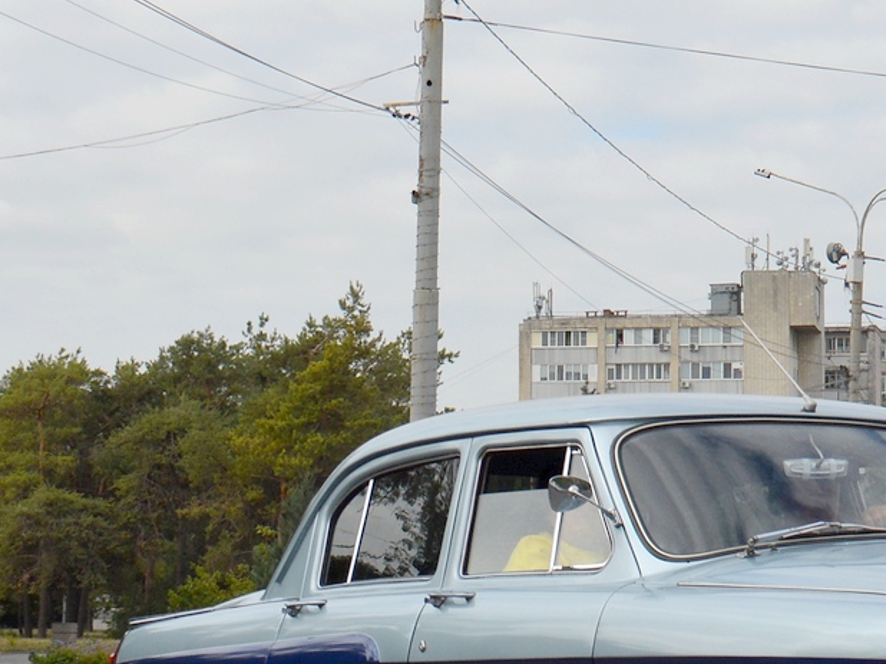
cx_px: 859
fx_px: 2866
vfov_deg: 13.2
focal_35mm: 112
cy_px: 407
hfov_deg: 17.2
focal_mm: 32
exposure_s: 1/1600
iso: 400
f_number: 6.3
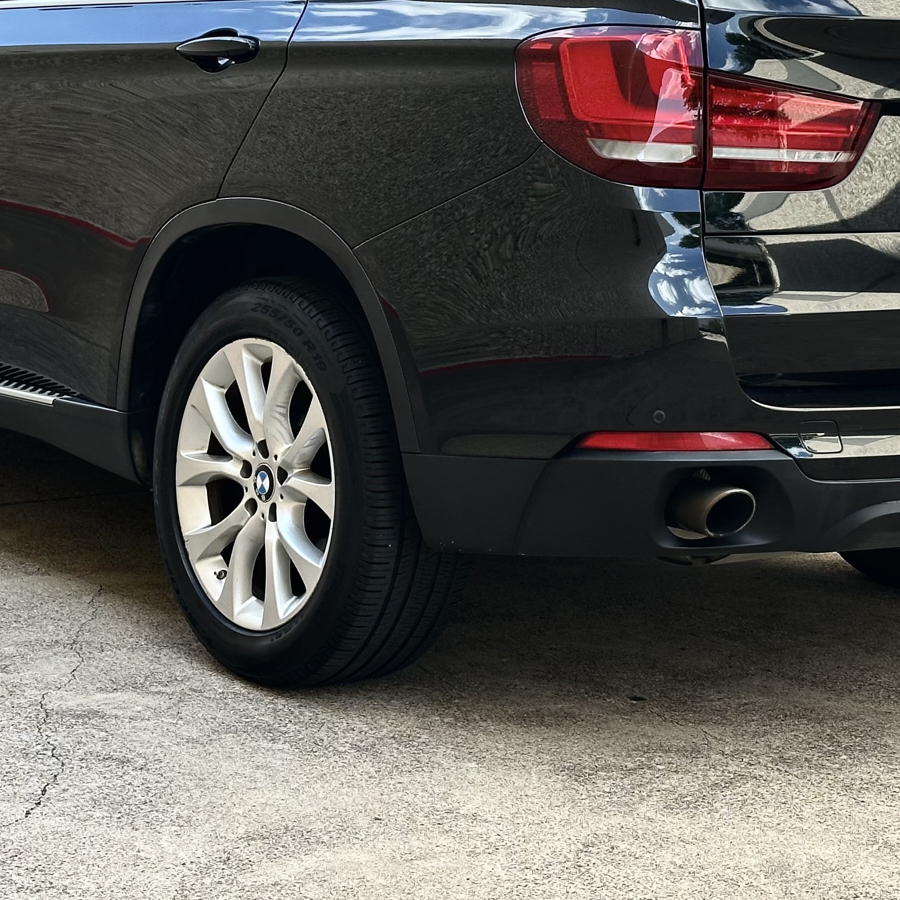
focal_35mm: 95
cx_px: 452
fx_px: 2794
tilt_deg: -5.5
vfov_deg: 18.2
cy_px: 218
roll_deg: +0.5
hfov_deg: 18.3
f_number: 1.78
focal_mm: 6.86
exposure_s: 1/299
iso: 64
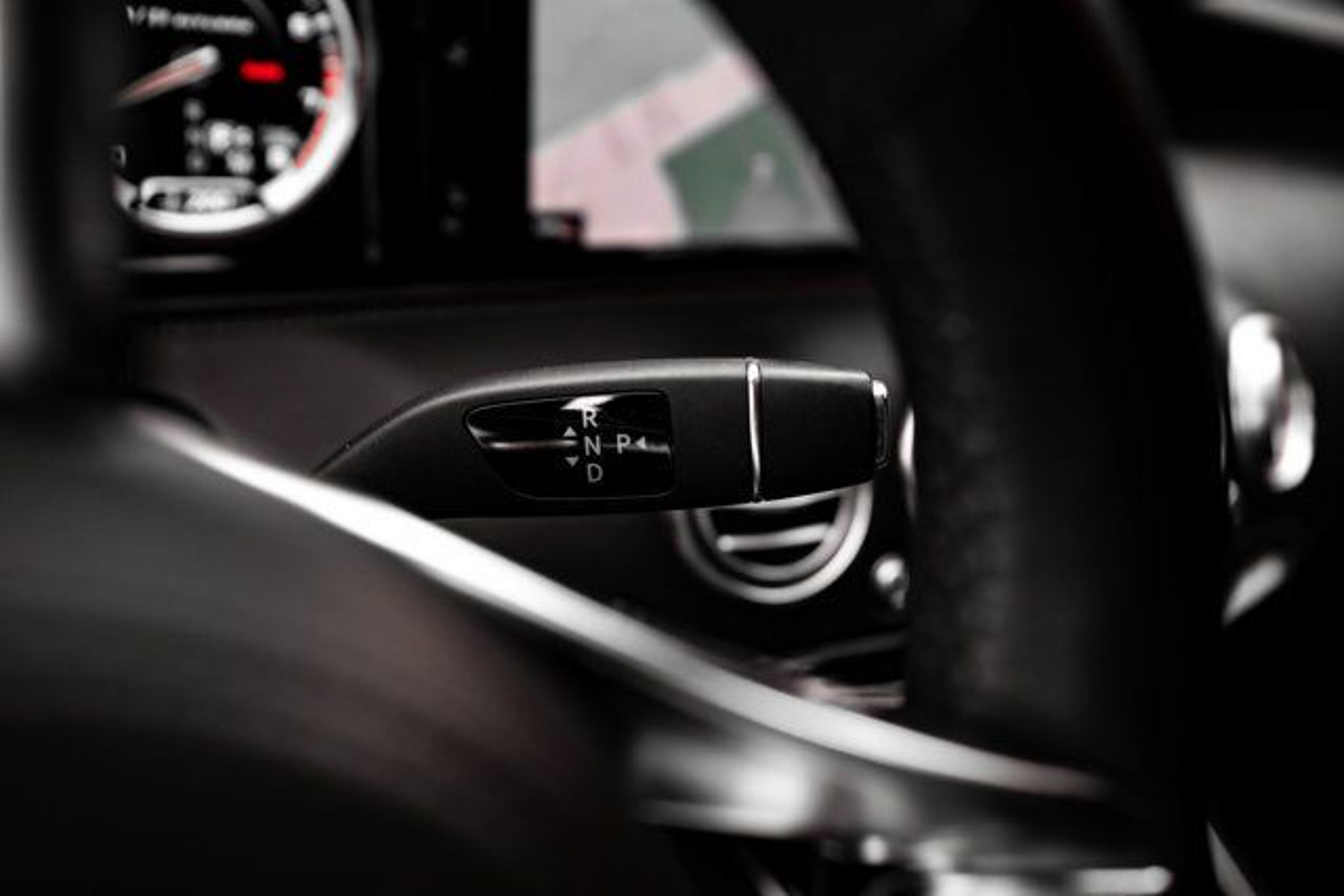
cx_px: 672
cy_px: 448
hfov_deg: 55.8
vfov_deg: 38.9
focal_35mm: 34
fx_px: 1270
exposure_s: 1/200
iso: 640
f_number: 3.5
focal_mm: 34
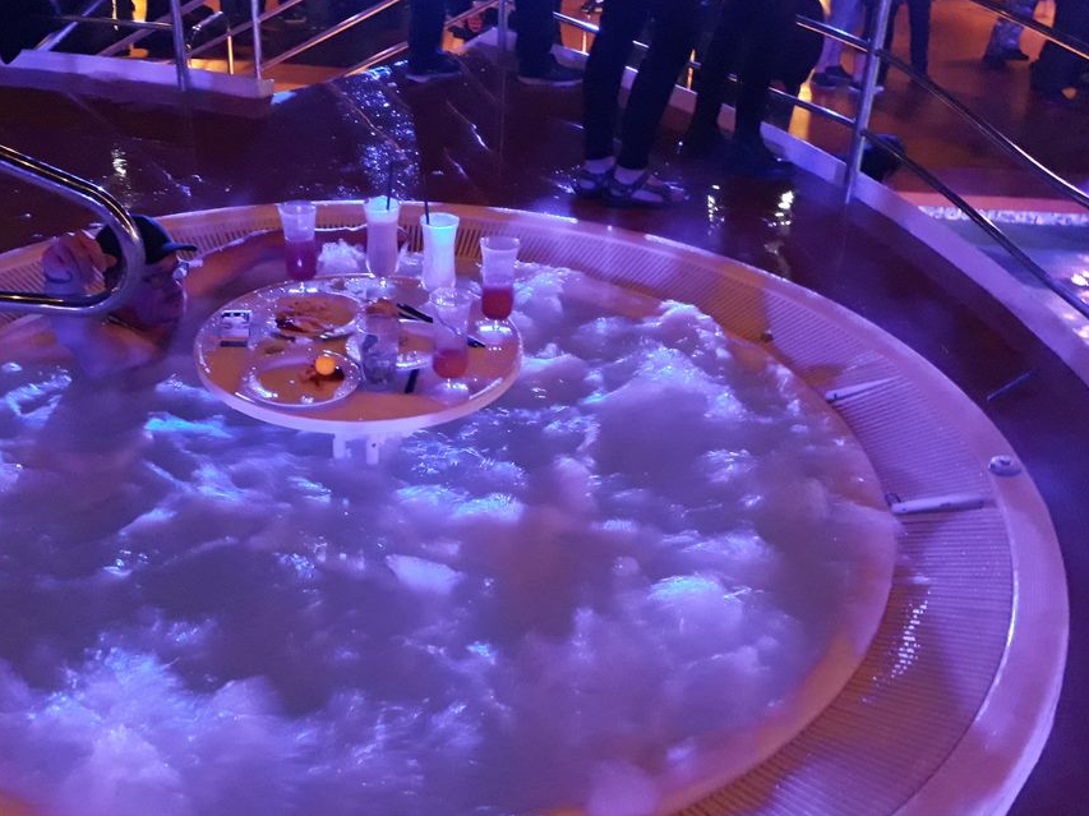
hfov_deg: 48.8
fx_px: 1195
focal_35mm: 38
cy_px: 412
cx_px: 469
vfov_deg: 37.7
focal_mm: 3.6
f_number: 1.9
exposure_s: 1/10
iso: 800
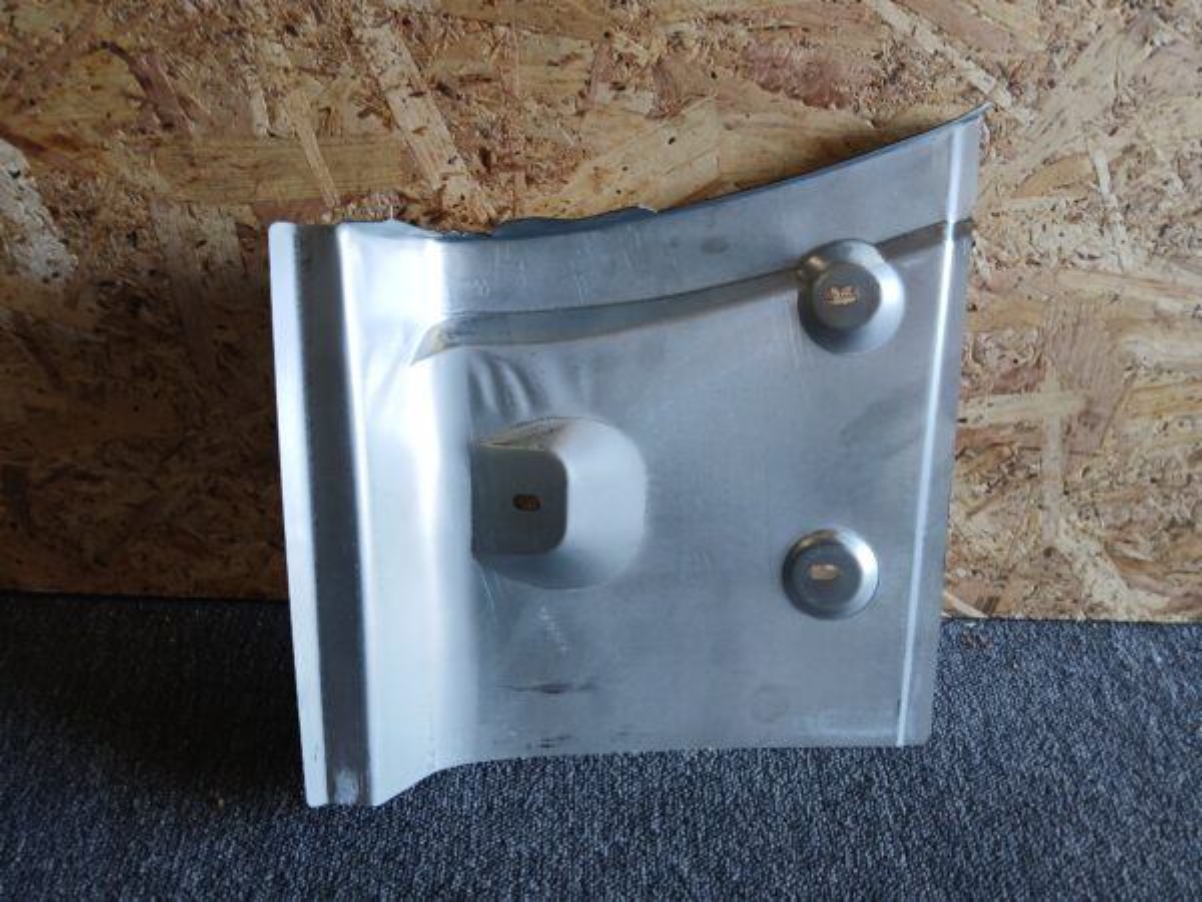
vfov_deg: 53.1
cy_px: 451
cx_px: 601
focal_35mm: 26
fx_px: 903
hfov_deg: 67.3
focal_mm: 3.98
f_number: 1.8
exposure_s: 1/50
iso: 80
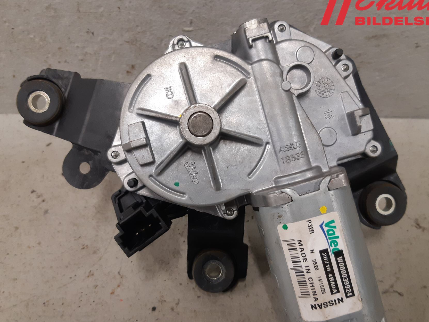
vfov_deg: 44.1
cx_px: 215
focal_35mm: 32
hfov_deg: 56.8
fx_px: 397
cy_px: 180
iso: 160
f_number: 1.7
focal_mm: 3.93
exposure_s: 1/50
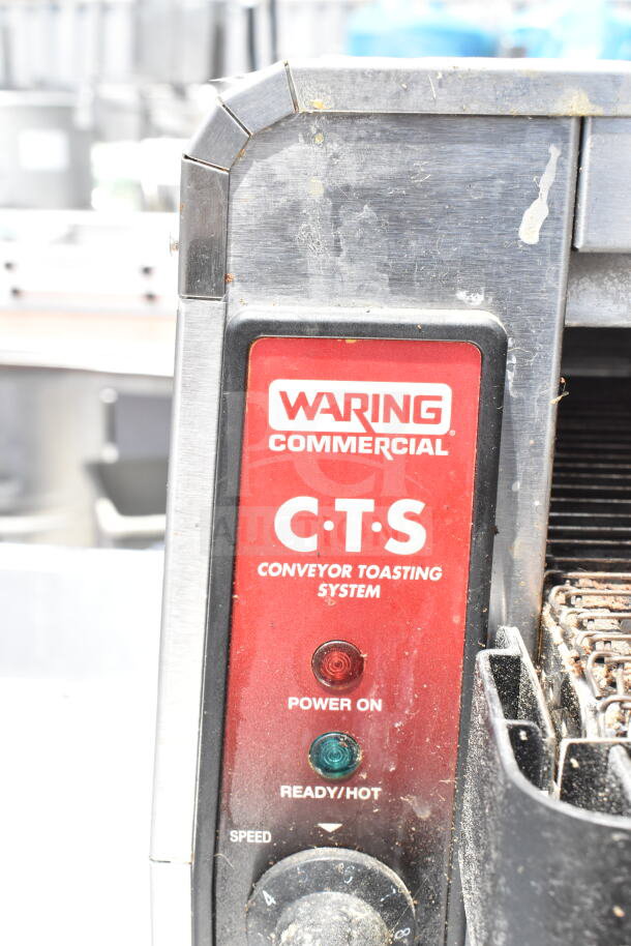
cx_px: 316
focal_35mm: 45
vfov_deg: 43.6
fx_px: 1182
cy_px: 473
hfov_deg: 29.9
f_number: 11
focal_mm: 30
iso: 1600
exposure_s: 1/500
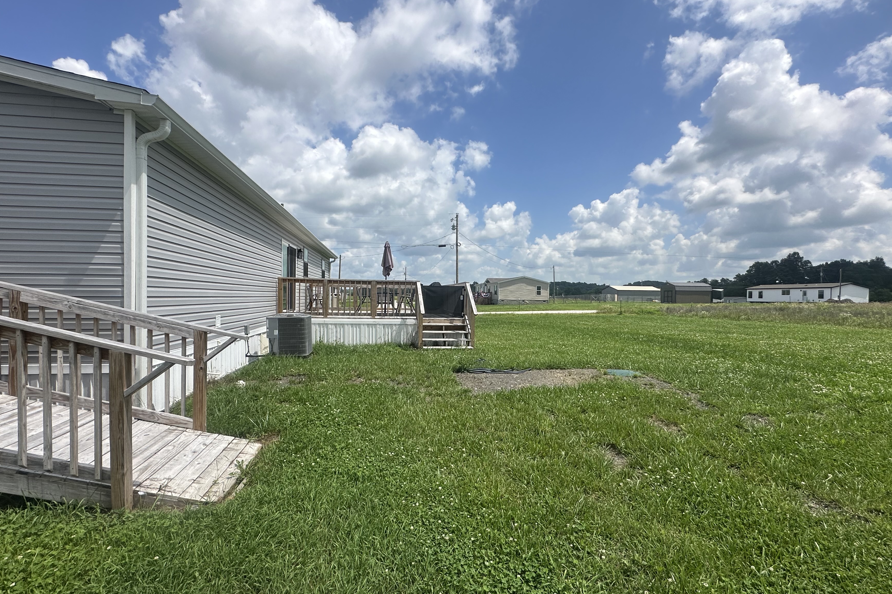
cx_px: 441
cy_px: 302
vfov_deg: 70.4
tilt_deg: +0.8
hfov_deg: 93.3
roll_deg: -0.7
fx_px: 421
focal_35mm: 17
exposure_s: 1/3300
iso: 50
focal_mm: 2.22
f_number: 2.2
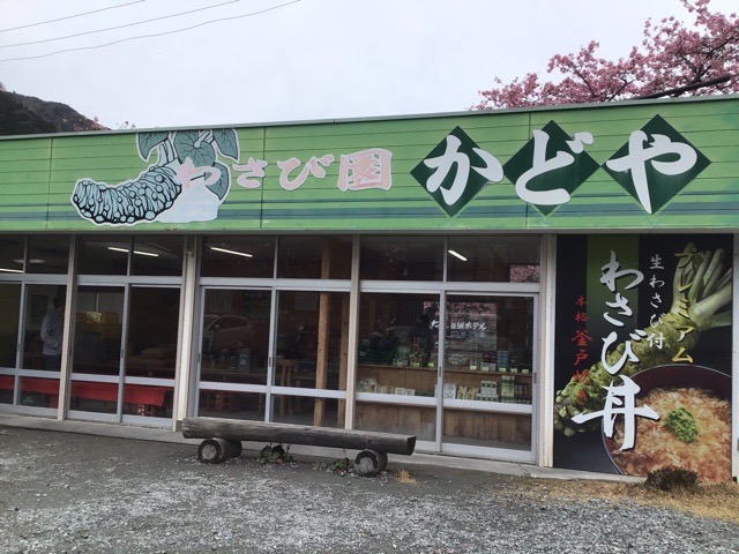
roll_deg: -1.6
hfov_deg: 58.4
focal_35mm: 31
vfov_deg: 45.4
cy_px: 277
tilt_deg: +3.9
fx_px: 662
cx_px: 370
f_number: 2.4
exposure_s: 1/519
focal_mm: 3.3
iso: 25
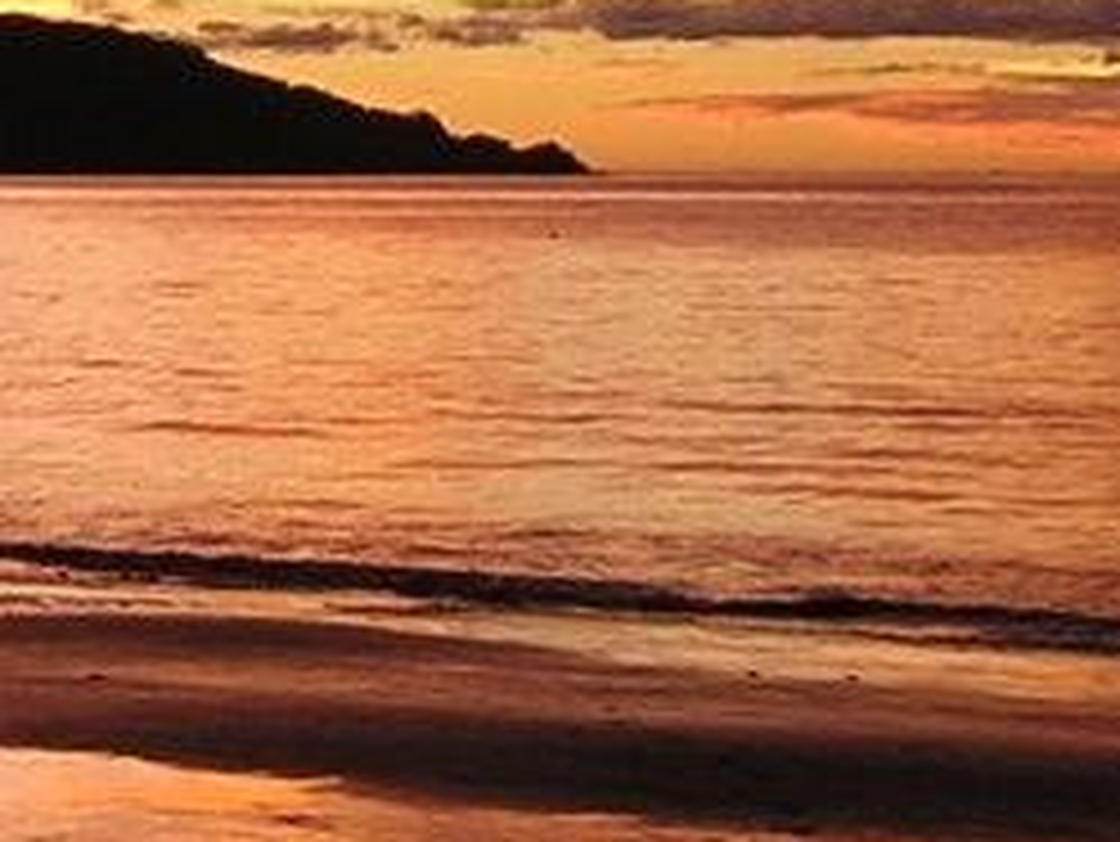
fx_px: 4791
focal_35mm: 148
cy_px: -23
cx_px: -432
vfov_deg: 9.9
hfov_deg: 12.8
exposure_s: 1/94.9
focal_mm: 4.7
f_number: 2.6
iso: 100
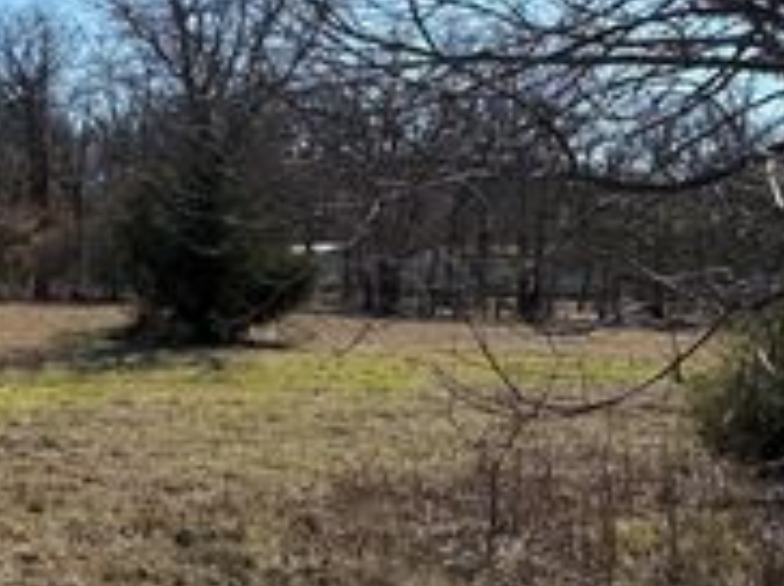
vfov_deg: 22.2
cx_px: -194
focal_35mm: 66
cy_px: 299
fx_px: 1493
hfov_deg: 25.8
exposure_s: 1/4975
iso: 80
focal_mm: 6.76
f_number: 1.78
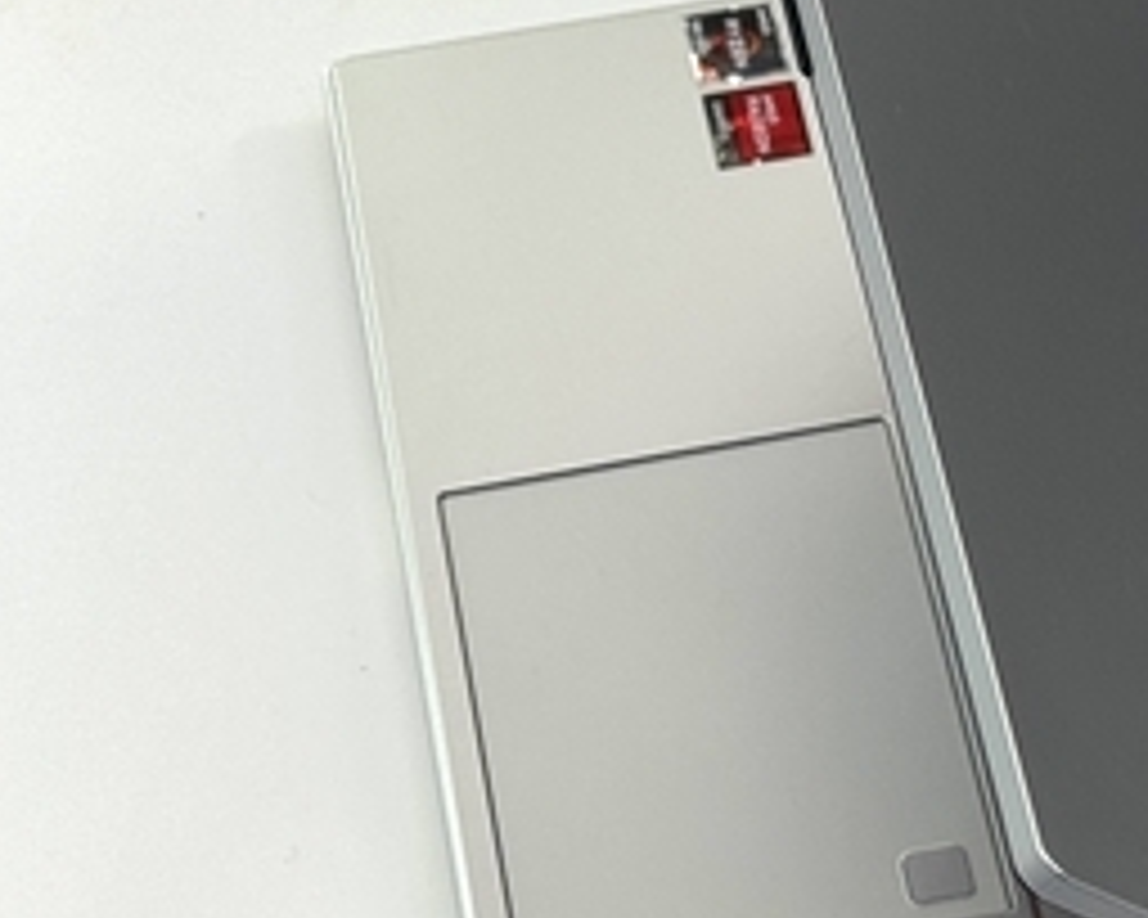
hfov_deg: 13.0
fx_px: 4995
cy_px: 495
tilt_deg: -47.2
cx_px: 932
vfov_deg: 10.5
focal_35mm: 147
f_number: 1.78
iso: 50
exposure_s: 1/121
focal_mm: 6.76
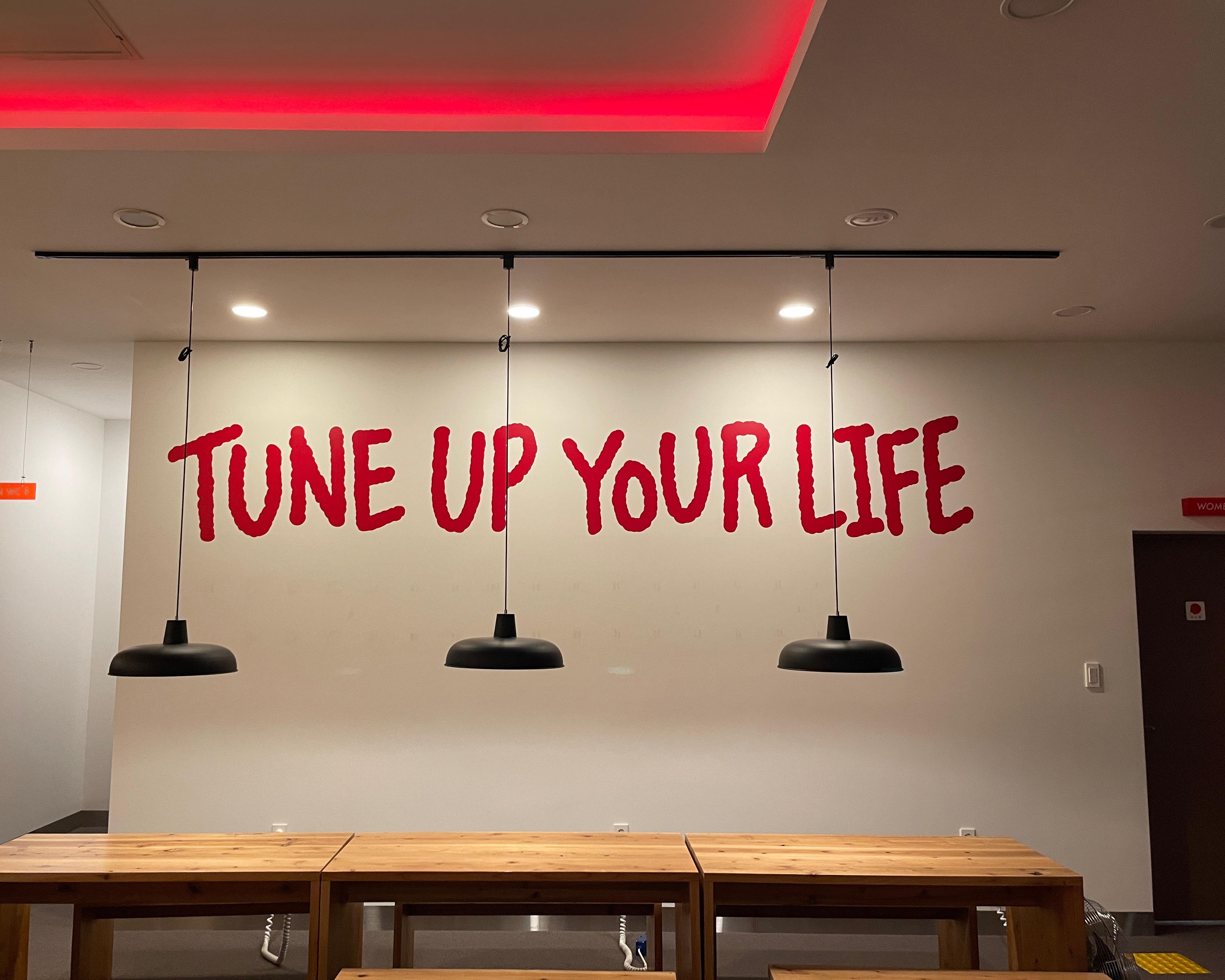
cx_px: 560
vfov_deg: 51.5
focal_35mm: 28
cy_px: 504
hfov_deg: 62.1
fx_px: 1015
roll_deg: -0.6
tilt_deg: +7.1
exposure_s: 1/60
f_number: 1.6
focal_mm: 4.2
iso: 125
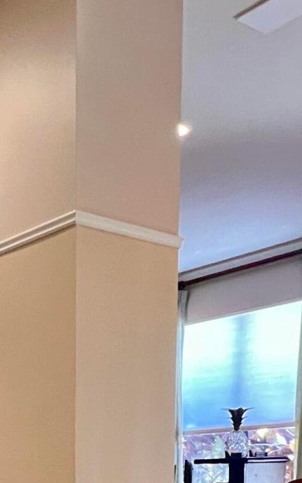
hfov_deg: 21.7
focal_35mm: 52
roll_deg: +1.5
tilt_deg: -5.6
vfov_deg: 33.2
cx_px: -121
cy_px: 549
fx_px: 685
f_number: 1.8
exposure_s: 1/60
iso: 320
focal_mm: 1.57
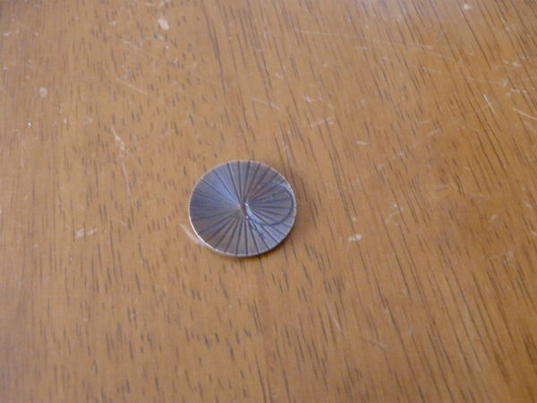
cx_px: 268
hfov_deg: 42.1
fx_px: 698
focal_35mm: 45
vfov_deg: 32.2
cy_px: 202
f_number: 3.2
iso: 400
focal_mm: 7.4
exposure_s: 1/13
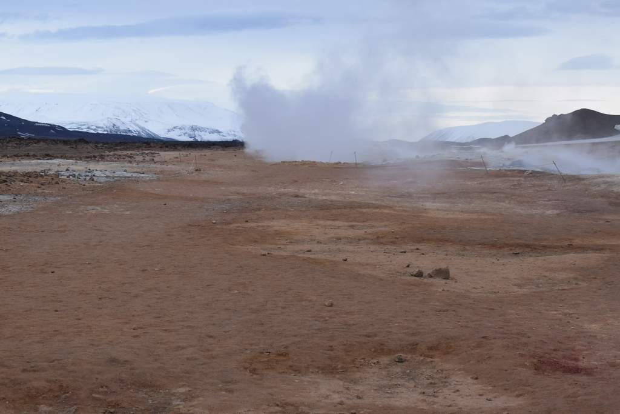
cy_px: 207
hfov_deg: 24.6
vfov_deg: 16.6
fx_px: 1421
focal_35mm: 82
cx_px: 310
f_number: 8
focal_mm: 55
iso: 640
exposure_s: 1/250
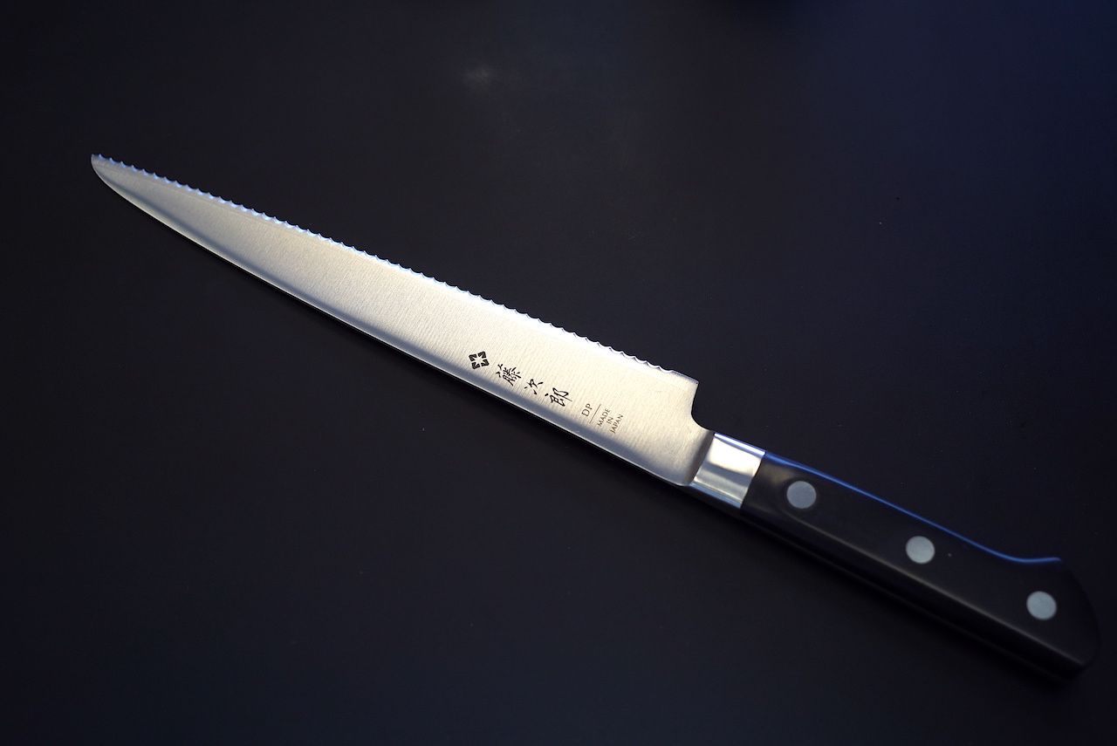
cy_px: 373
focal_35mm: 48
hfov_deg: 41.1
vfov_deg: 28.1
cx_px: 558
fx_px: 1490
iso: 800
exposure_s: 1/400
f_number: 4.5
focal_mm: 48
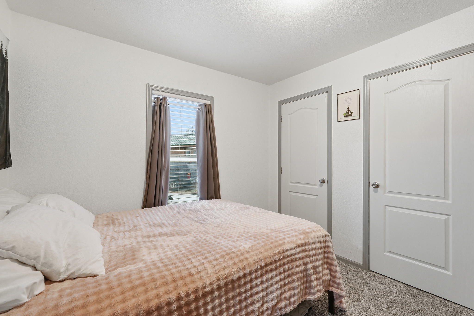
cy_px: 158
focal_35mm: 16
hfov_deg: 96.7
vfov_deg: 73.7
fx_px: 211
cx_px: 237
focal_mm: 16
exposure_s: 1/100
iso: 250
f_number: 9
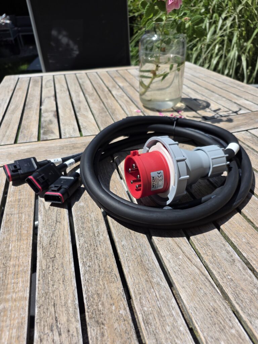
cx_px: 129
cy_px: 172
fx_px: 229
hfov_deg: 58.9
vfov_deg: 73.9
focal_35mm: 23
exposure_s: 1/7626
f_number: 1.7
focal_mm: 6.25
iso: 80
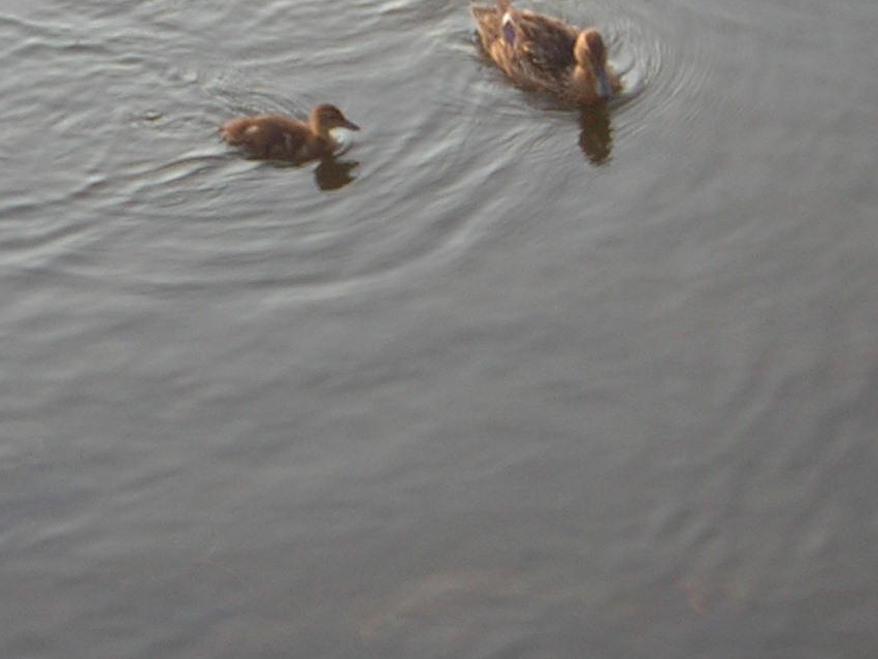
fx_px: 5148
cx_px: 257
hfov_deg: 9.7
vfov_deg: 7.3
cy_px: 112
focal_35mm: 203
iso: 50
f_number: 4.7
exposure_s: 1/83.3
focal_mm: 14.1
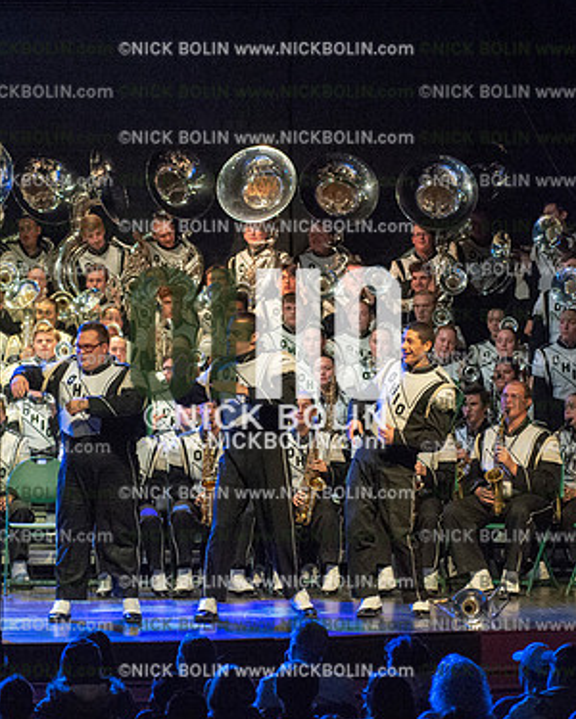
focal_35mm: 203
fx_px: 4326
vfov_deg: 9.5
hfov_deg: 7.6
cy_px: 359
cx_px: 265
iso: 8000
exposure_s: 1/400
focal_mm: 140
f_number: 5.6
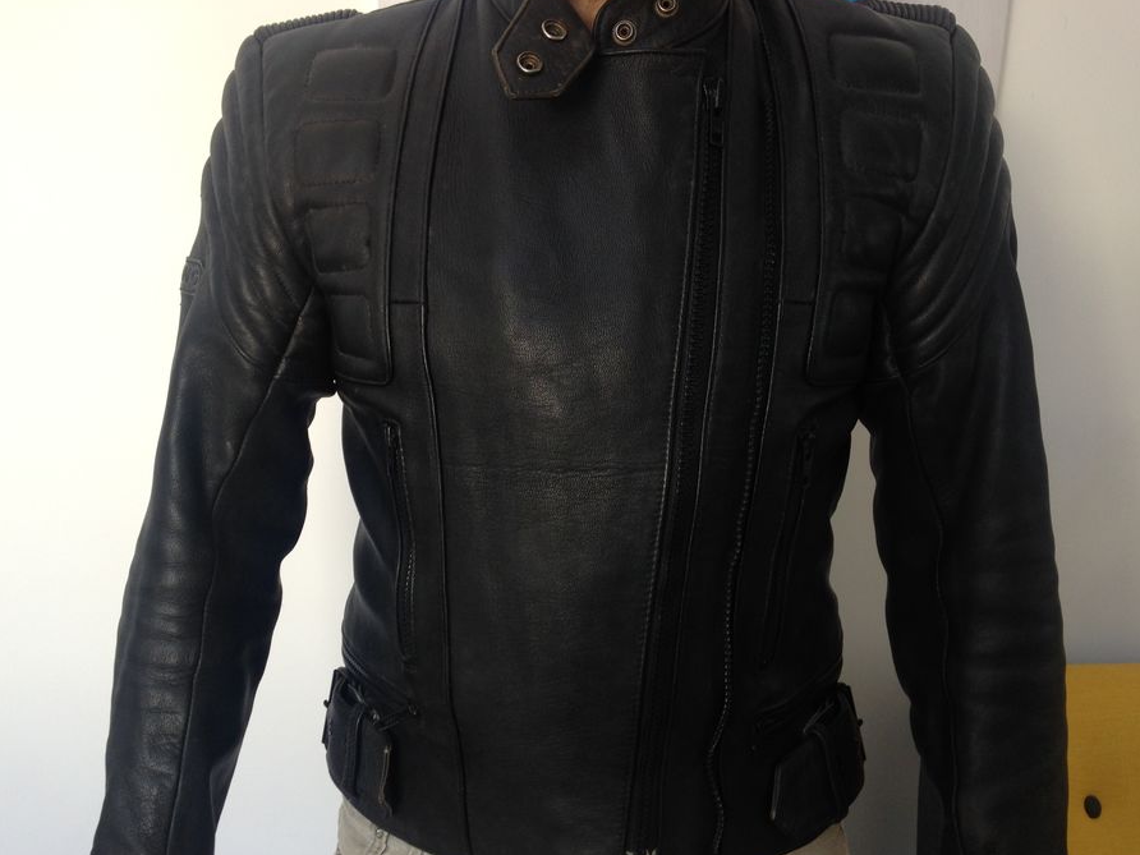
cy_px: 468
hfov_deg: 50.1
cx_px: 514
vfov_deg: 38.6
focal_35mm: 37
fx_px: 1219
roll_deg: -2.2
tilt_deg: -15.2
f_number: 2.4
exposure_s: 1/40
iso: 50
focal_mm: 4.12
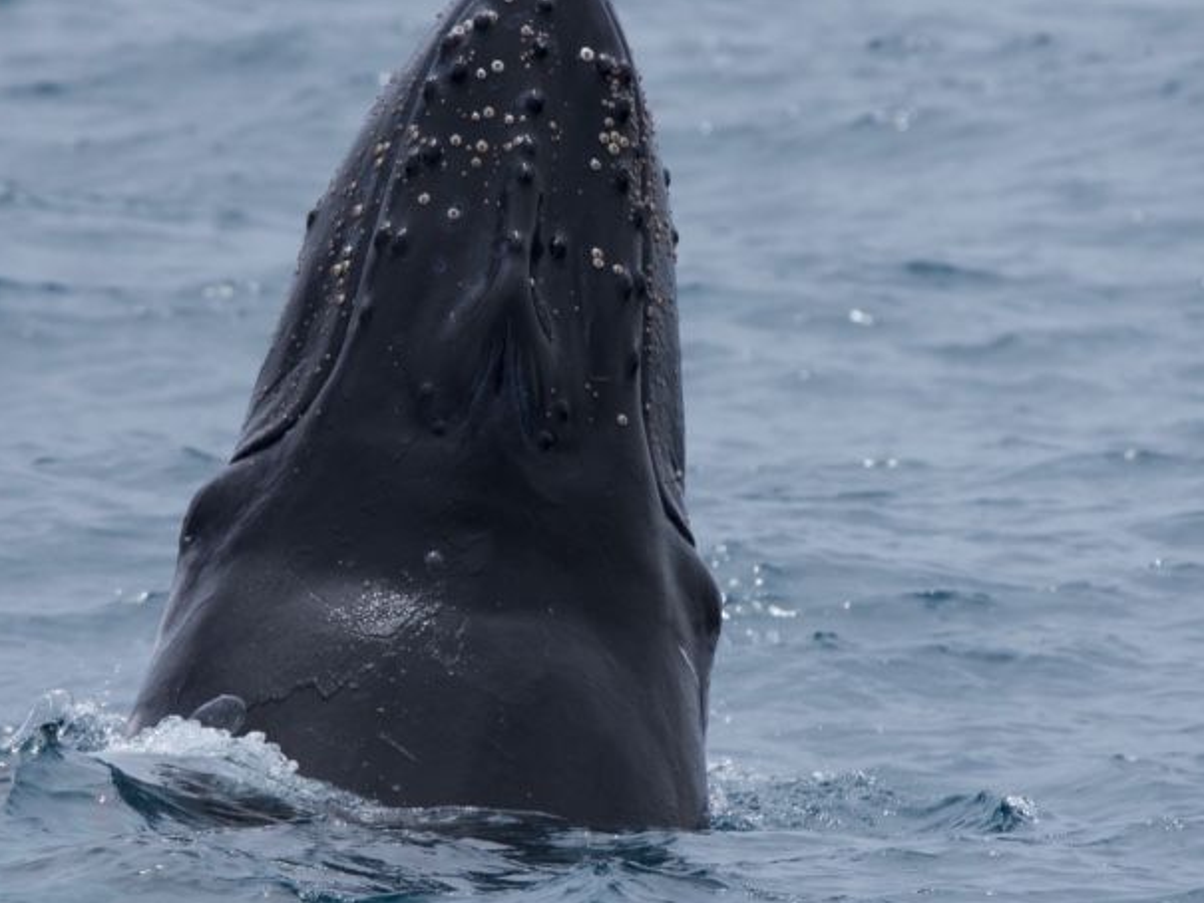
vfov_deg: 2.1
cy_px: 391
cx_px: 456
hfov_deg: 2.8
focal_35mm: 703
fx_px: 24456
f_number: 8
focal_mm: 553
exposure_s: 1/3200
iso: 1000
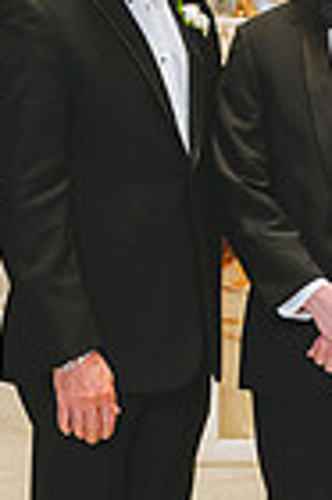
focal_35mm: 161
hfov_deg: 8.4
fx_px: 2233
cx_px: 366
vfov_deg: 12.8
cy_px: 204
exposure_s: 1/160
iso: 1600
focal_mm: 50
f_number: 5.6
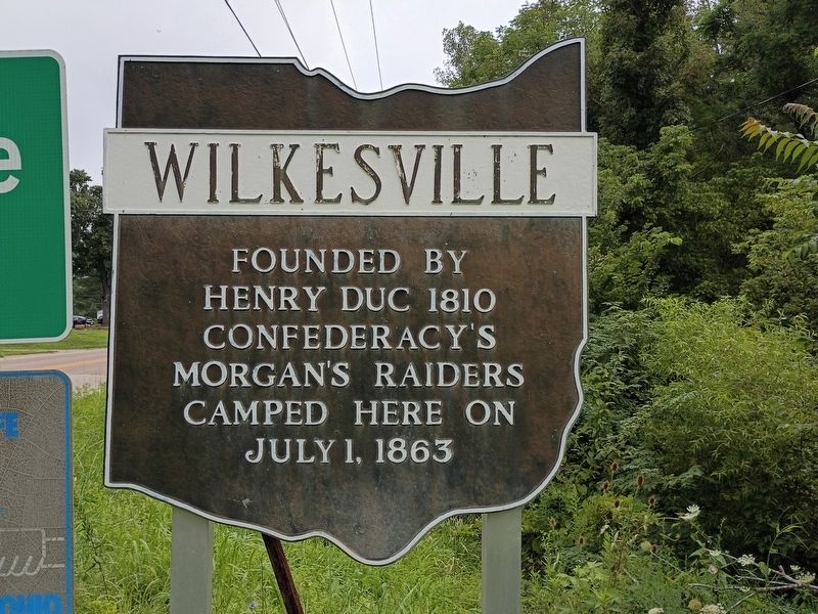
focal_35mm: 29
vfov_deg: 48.2
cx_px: 409
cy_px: 307
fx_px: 685
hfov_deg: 61.7
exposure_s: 1/679
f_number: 1.8
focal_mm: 4.27
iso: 101
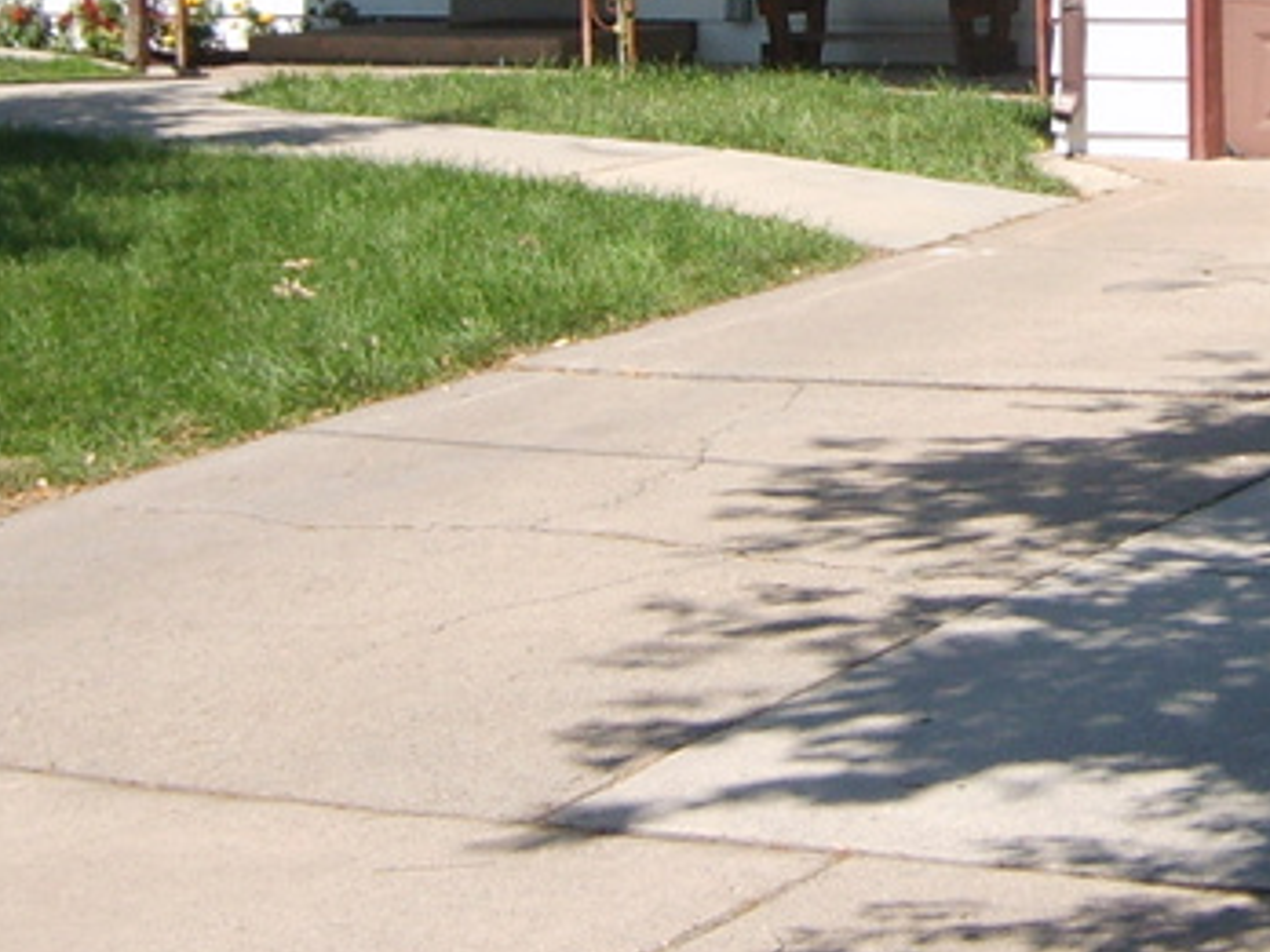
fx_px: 3779
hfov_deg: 18.8
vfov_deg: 14.2
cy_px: 66
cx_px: 1073
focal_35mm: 103
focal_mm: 5.8
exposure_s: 1/180
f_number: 7.1
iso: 50
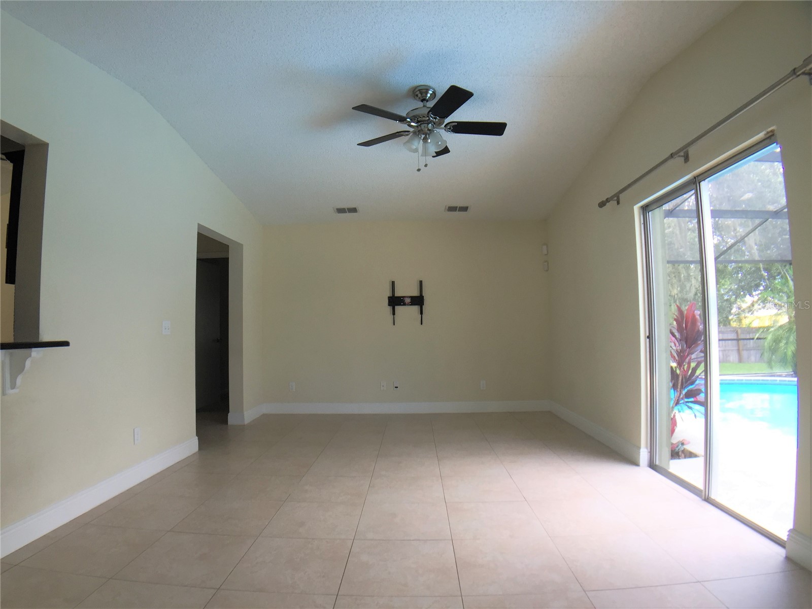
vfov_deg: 48.2
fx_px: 680
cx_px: 406
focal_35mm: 29
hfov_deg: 61.7
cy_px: 304
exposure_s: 1/120
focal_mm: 4.15
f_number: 2.2
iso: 50
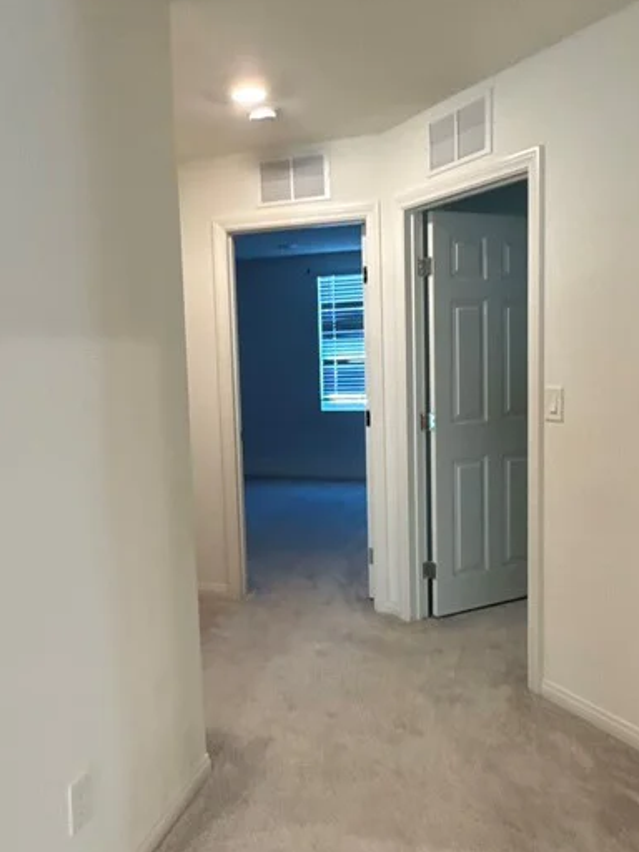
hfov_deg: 49.7
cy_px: 428
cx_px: 285
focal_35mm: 28
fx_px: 689
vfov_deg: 63.4
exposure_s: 1/60
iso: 200
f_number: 2.2
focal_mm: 2.22
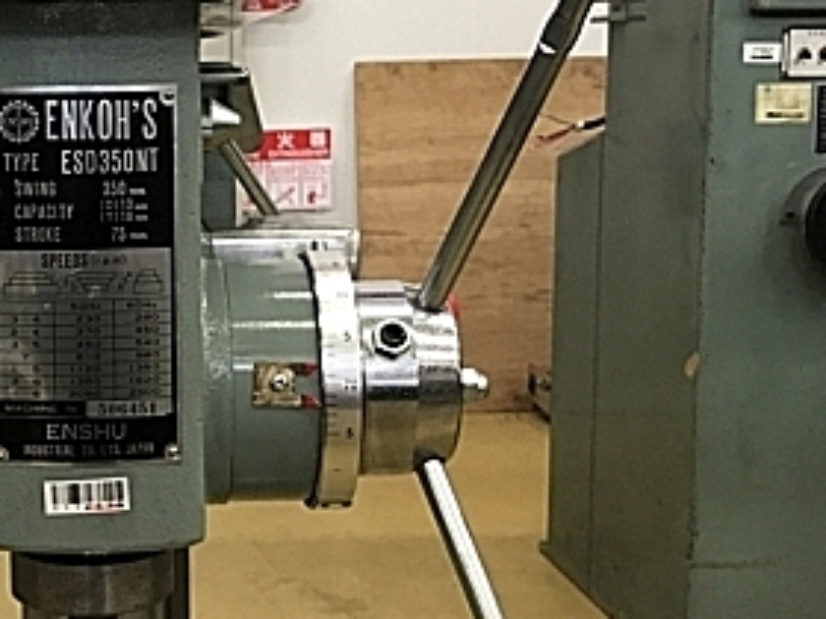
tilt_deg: -7.0
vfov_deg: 22.9
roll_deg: +0.1
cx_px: 106
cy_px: 295
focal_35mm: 64
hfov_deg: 29.2
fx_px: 1527
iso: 40
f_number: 1.8
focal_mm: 3.99
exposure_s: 1/24
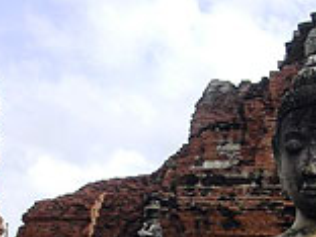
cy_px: 226
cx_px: 251
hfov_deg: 18.2
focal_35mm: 107
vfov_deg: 13.7
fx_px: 977
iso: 50
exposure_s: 1/180
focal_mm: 5.7
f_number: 6.7
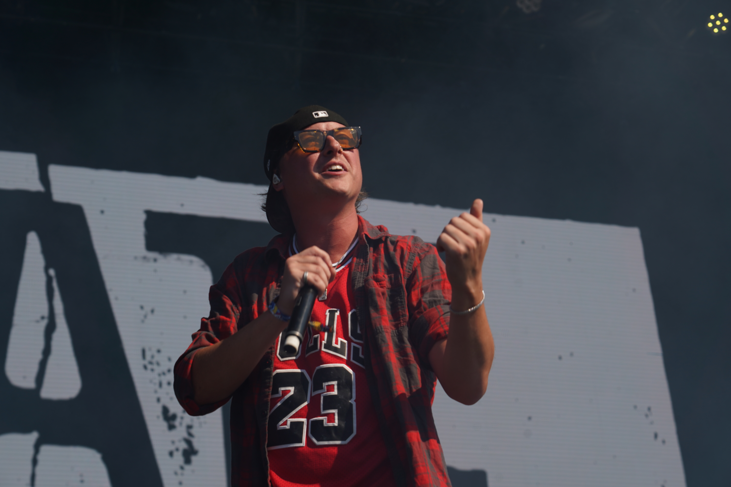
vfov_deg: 13.0
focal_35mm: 105
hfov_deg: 19.5
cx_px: 366
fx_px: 2132
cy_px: 244
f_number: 8
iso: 100
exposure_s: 1/400
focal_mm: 105
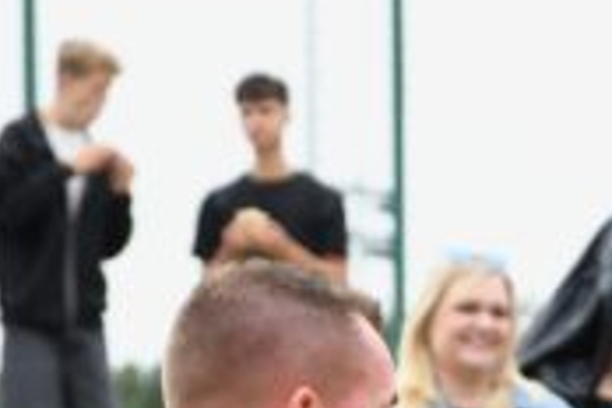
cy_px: 927
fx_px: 5797
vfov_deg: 4.0
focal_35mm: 341
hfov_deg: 6.0
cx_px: 978
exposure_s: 1/1600
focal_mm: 58
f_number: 2.8
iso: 500
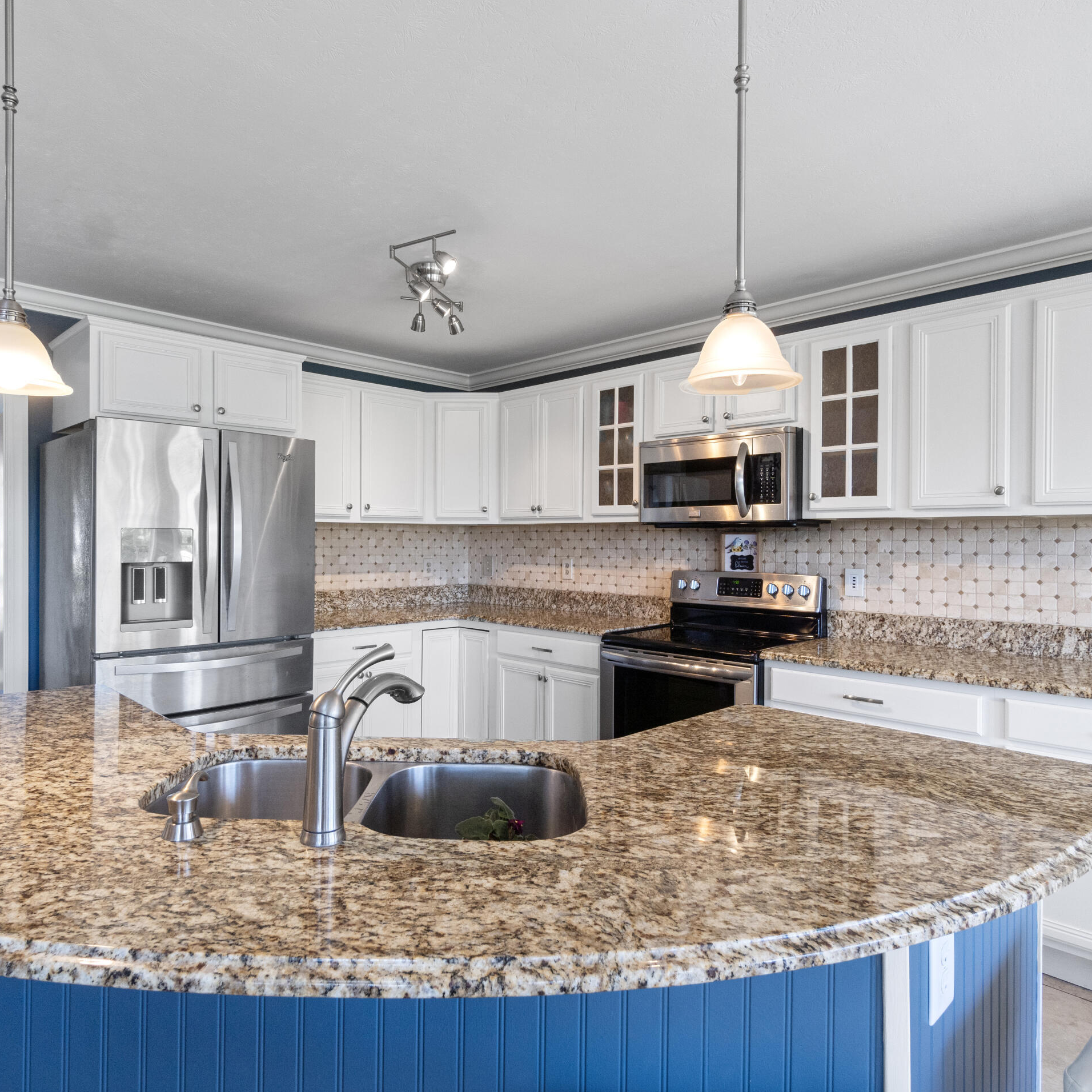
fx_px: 714
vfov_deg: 74.8
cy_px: 540
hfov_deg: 74.7
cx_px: 498
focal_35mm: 20
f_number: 9
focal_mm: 10
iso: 320
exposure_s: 1/25
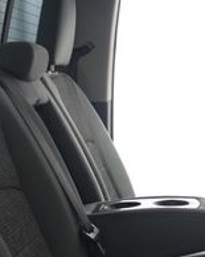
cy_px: 252
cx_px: 214
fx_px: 706
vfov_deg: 20.0
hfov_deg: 16.1
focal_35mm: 93
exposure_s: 1/160
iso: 100
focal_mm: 20
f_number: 4
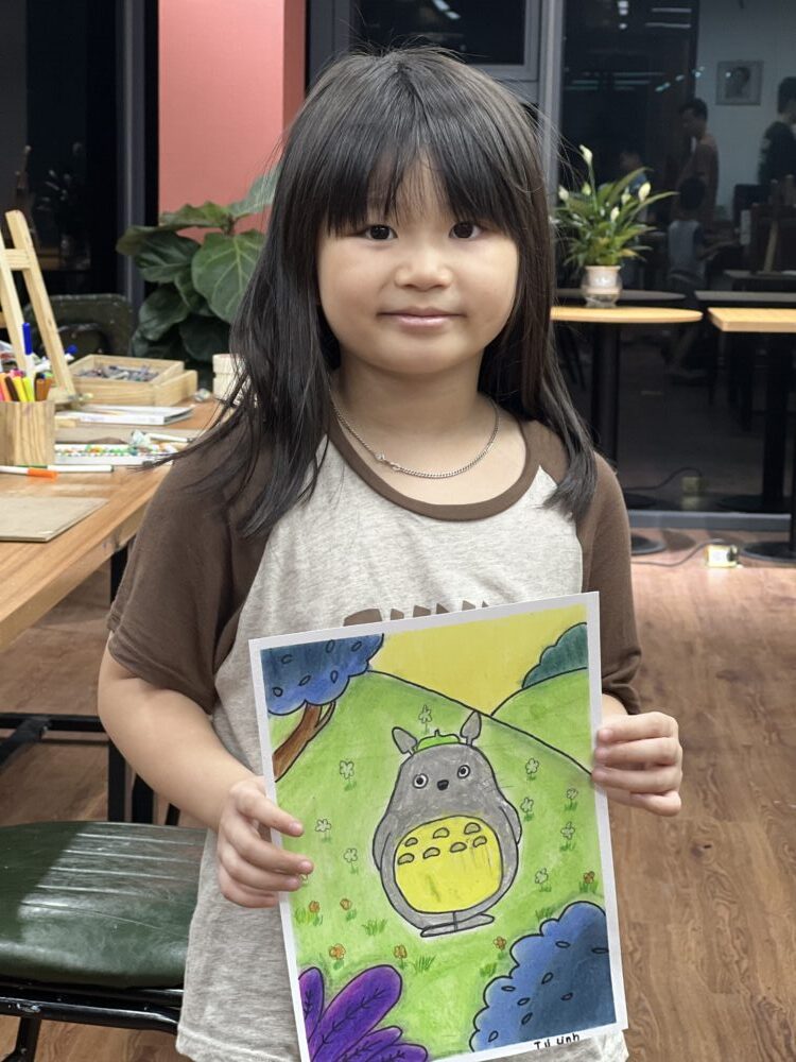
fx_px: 2361
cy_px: 531
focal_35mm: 77
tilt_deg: -7.3
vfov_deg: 25.3
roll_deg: -1.6
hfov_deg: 19.1
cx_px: 398
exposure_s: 1/33
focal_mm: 9
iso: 160
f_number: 2.8
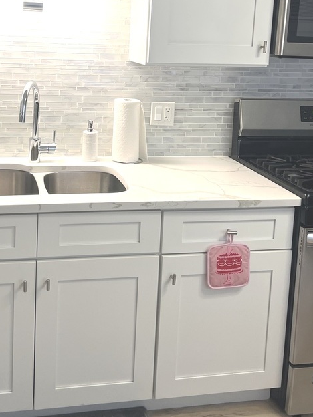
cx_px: 83
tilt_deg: -7.4
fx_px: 543
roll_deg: -1.9
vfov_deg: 40.7
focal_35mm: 45
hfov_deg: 31.7
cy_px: 96
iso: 80
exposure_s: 1/120
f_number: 1.5
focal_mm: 5.7
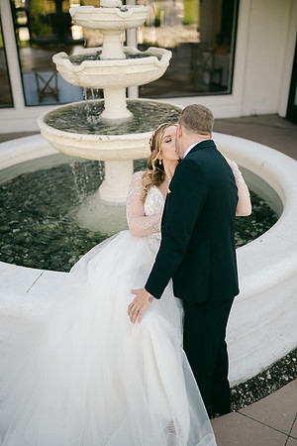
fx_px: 433
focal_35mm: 35
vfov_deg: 54.4
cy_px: 223
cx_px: 148
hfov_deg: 37.9
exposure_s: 1/1250
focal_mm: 35
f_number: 1.3
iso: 64
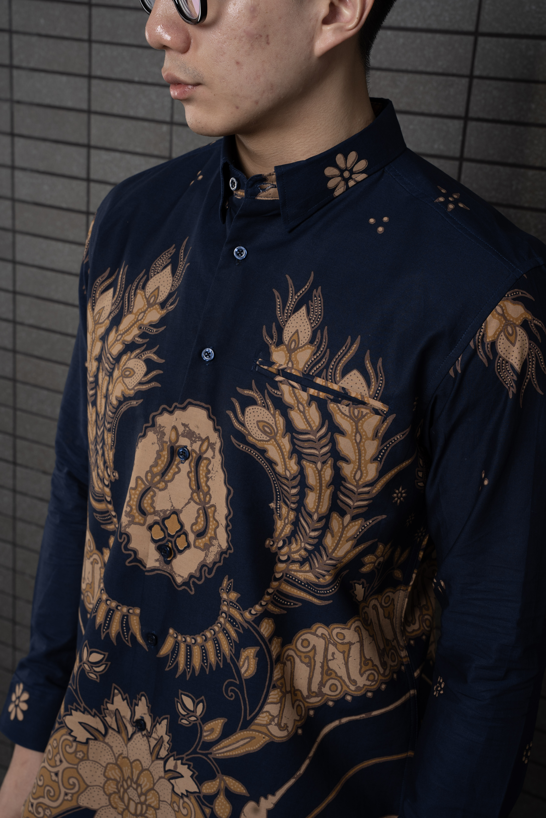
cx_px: 273
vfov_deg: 36.4
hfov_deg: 24.7
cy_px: 409
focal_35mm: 55
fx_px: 1244
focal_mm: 54.7
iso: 160
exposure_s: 1/125
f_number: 8
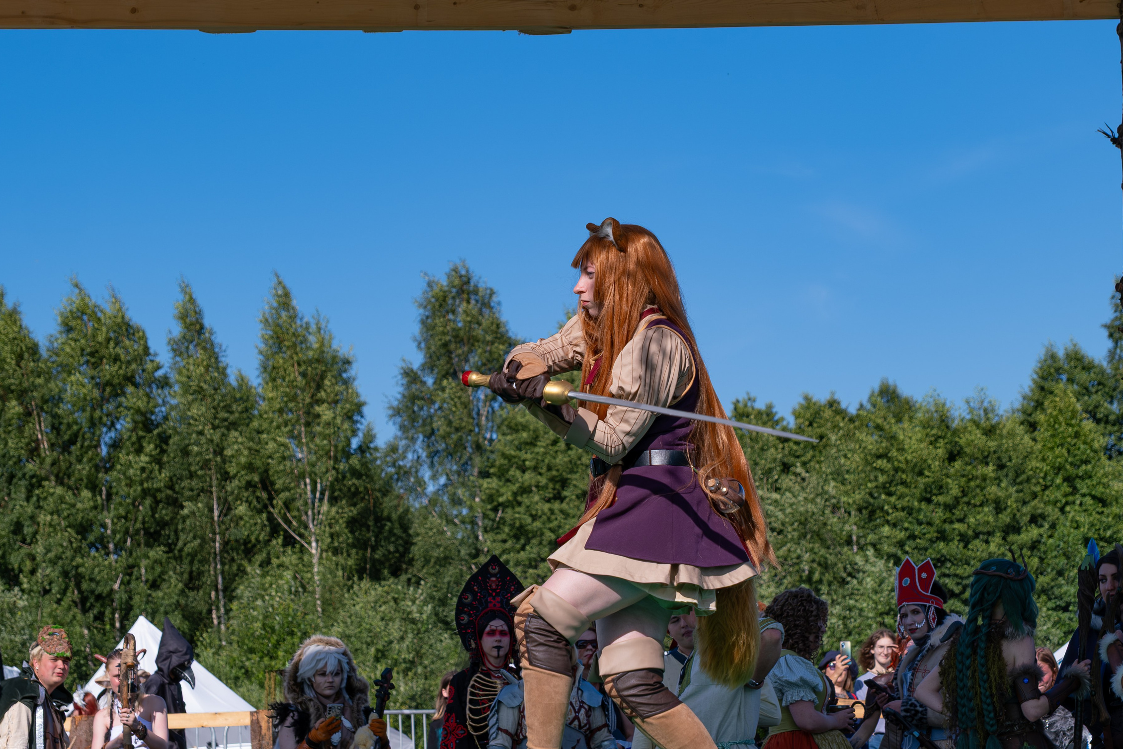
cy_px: 356
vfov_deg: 14.6
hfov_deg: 21.7
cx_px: 624
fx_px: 2932
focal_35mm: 94
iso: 160
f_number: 4
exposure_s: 1/1600
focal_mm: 44.1
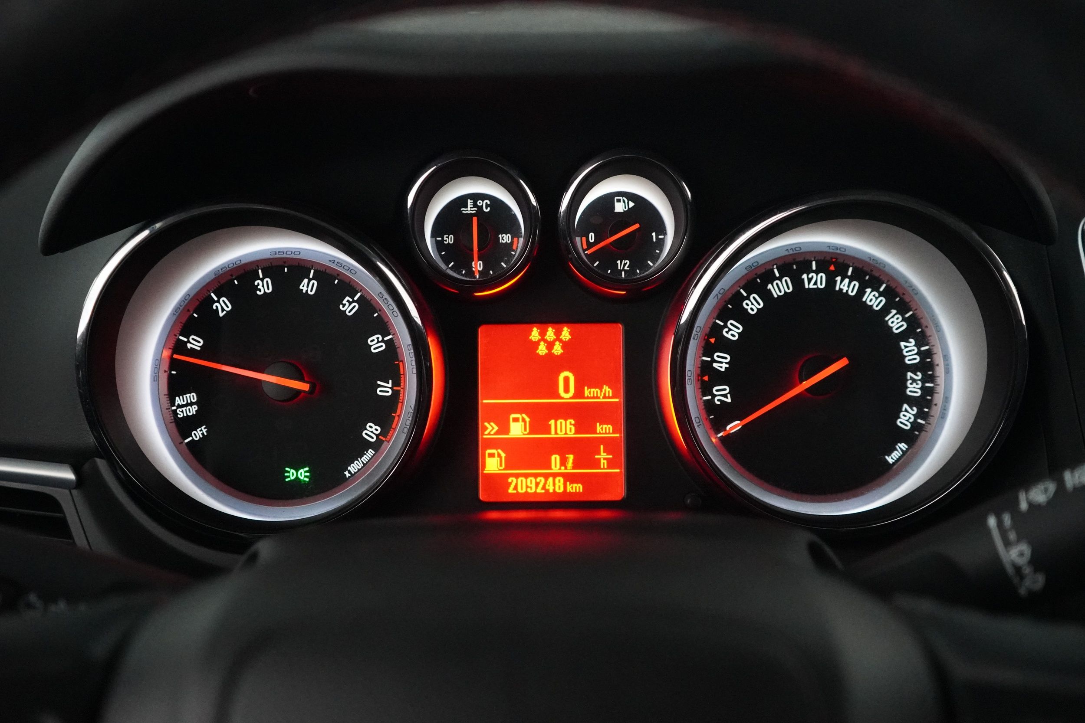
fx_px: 1266
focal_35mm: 42
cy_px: 362
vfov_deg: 31.9
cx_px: 542
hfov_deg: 46.4
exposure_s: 1/50
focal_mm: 28
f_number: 3.5
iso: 6400
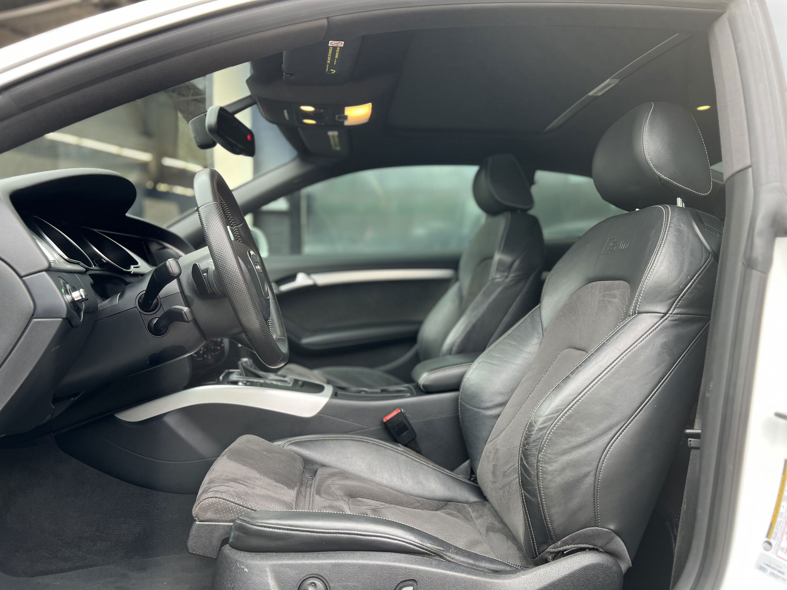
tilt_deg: -3.8
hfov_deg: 67.3
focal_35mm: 26
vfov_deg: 53.1
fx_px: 591
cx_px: 394
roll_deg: +0.3
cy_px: 295
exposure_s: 1/121
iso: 50
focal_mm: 5.7
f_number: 1.5
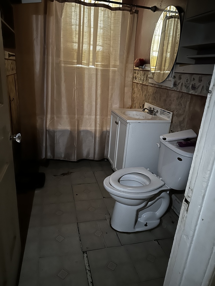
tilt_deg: -20.3
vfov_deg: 71.6
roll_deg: -3.9
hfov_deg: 56.8
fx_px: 199
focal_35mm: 24
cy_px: 143
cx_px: 108
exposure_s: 1/9
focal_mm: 6.86
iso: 1250
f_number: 1.78
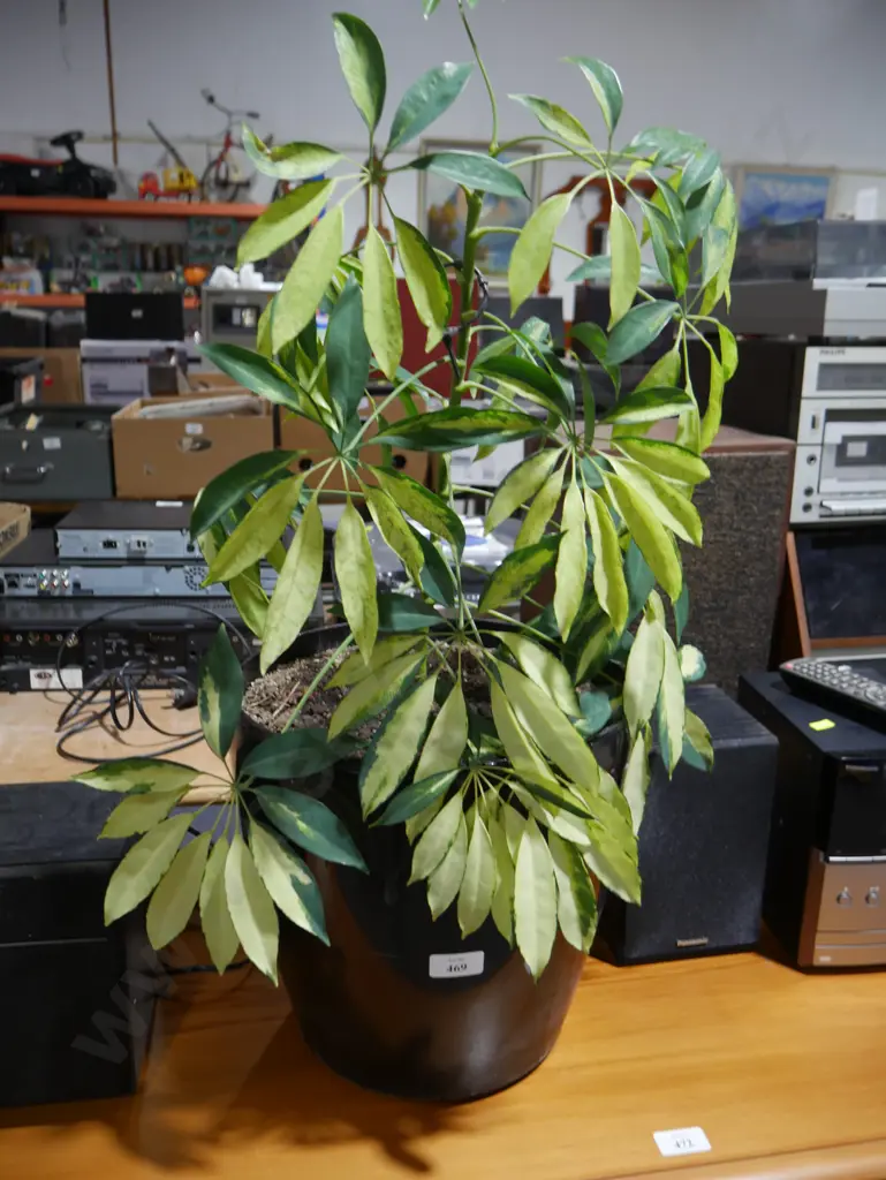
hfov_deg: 49.8
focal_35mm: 28
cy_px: 590
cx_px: 443
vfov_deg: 63.4
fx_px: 955
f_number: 3.5
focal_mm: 14
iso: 400
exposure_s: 1/60
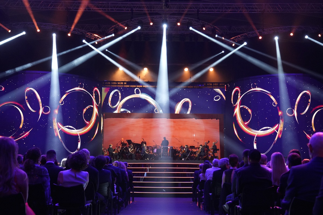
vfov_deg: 31.9
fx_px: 377
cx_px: 162
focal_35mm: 42
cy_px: 108
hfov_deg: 46.4
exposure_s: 1/250
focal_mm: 42
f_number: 4
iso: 6400
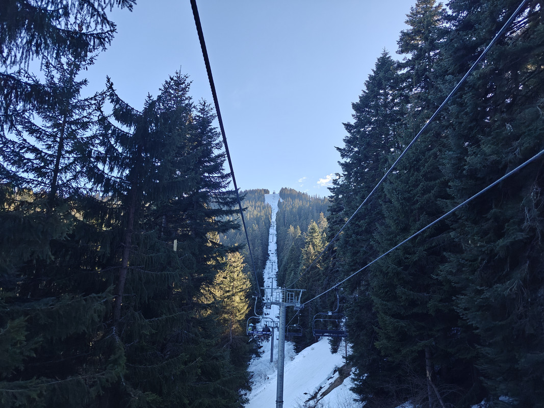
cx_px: 272
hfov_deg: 73.9
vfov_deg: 58.9
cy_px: 204
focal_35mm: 23
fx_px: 361
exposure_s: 1/164
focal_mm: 6.06
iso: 50
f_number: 1.6
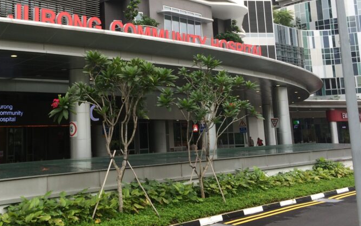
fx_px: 462
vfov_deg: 27.1
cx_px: 113
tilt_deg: +8.9
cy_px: 60
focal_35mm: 47
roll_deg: +4.2
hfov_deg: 41.9
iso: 32
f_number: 2.2
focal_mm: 4.15
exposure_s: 1/180
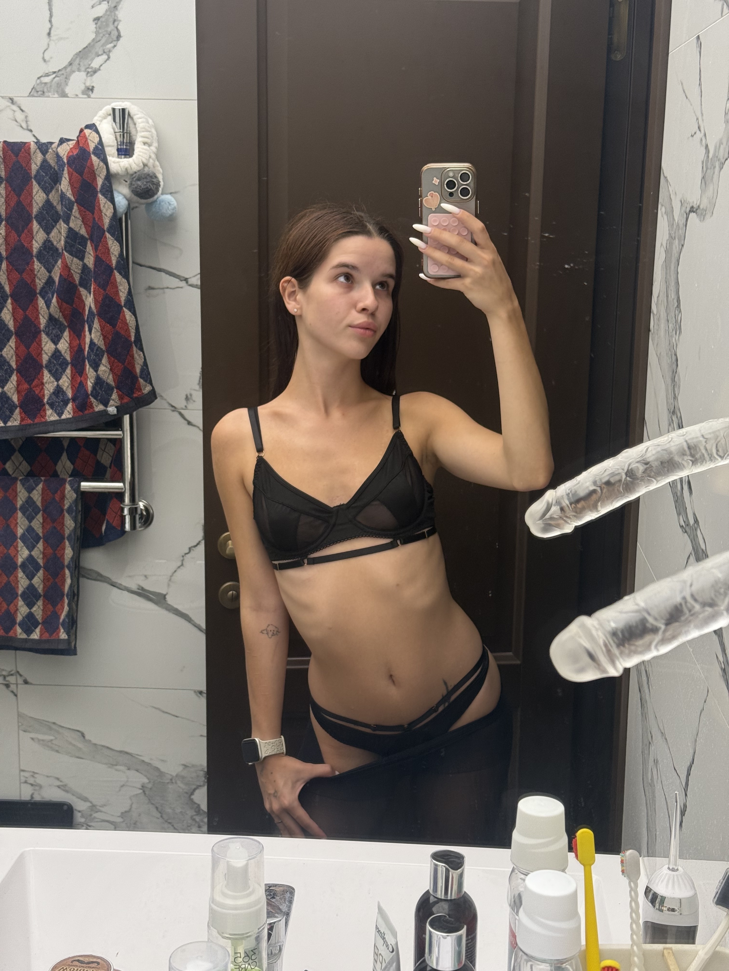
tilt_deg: -11.8
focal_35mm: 48
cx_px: 364
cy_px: 486
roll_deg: -1.6
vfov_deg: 39.7
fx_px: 1348
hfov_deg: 30.3
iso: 80
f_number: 1.78
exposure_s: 1/100
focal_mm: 6.76
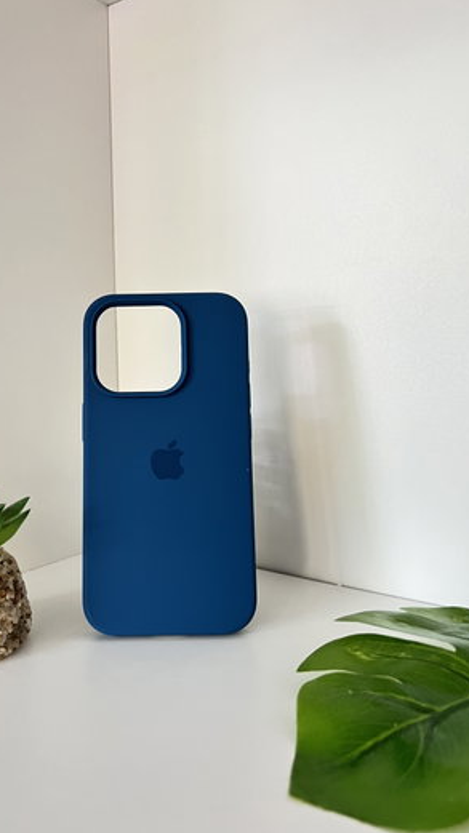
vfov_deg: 66.1
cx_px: 171
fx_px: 641
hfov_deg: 39.9
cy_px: 421
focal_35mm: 29
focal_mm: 5.7
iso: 400
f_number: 1.5
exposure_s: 1/60
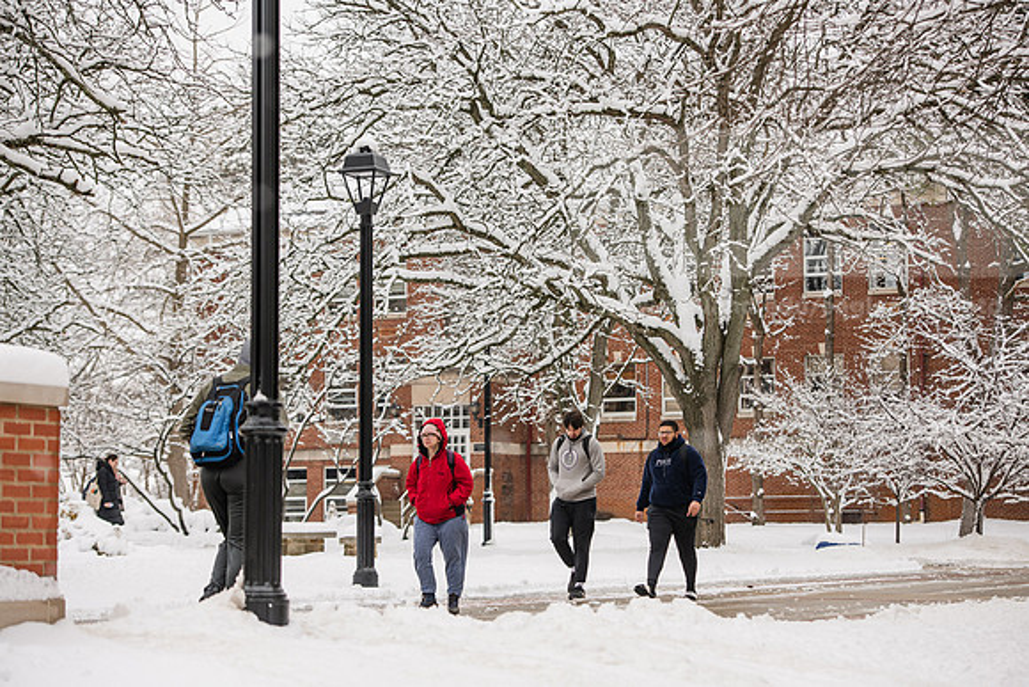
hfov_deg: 20.8
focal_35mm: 98
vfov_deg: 14.0
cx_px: 514
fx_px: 2802
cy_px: 344
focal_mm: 98
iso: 160
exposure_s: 1/400
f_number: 4
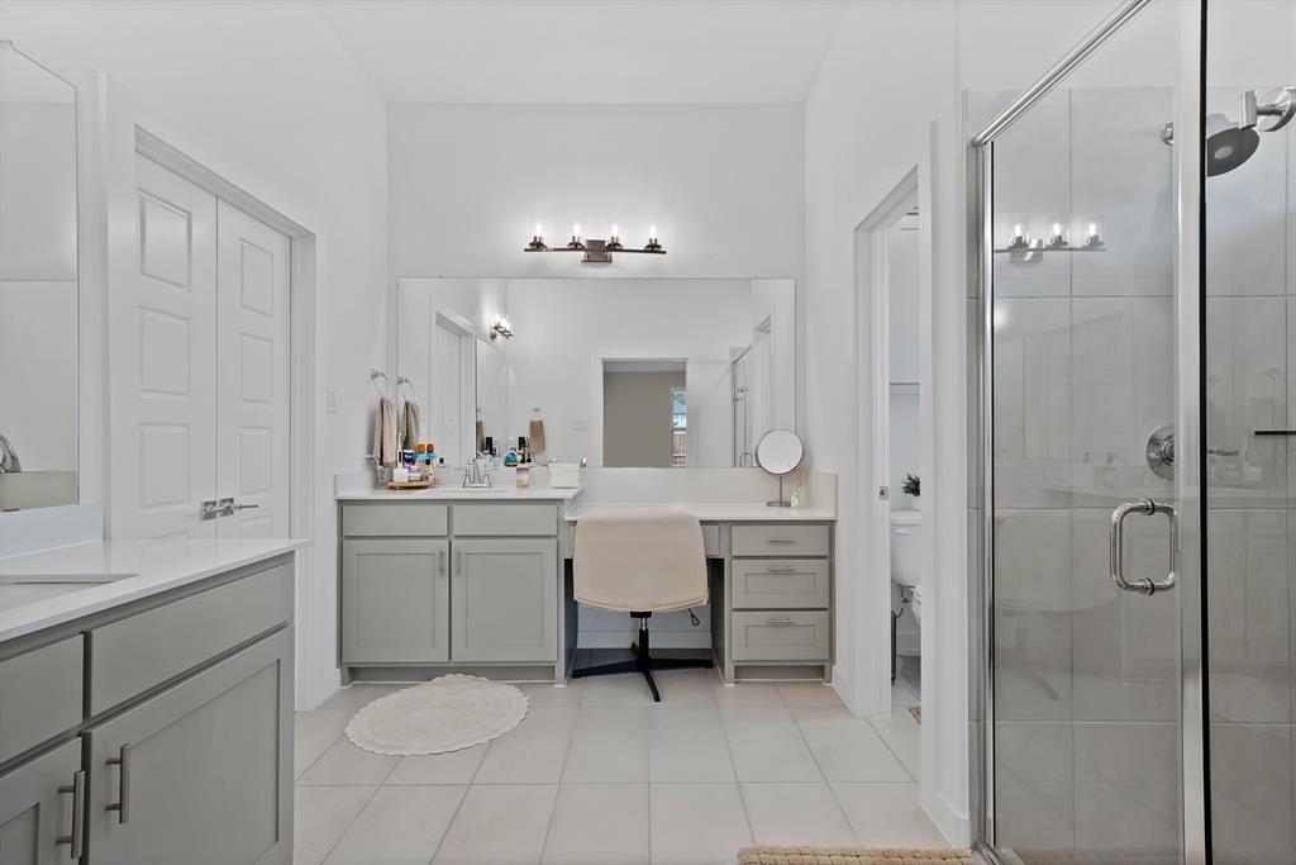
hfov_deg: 96.7
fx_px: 576
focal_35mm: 16
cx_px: 648
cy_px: 432
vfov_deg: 73.8
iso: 640
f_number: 9
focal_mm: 16
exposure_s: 1/6
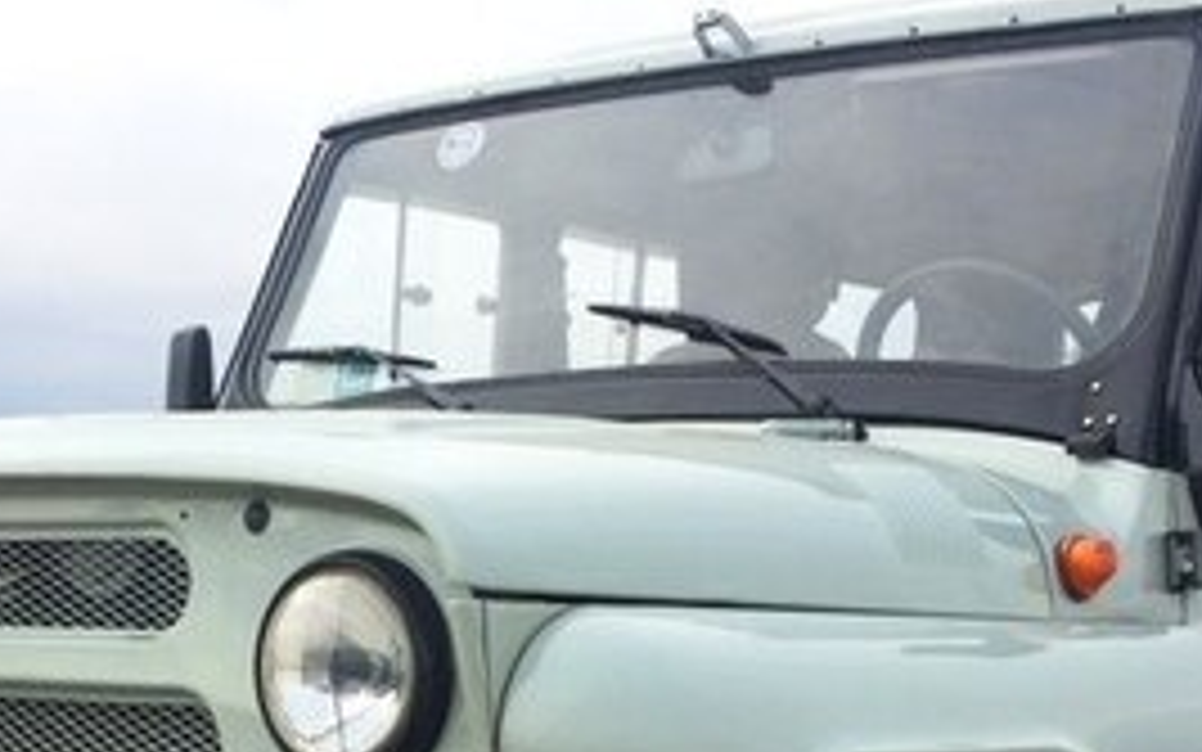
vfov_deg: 16.3
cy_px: 957
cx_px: 549
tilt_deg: -8.2
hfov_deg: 27.1
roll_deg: -0.7
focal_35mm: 76
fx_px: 2490
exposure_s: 1/631
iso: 32
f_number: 2.2
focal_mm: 4.15
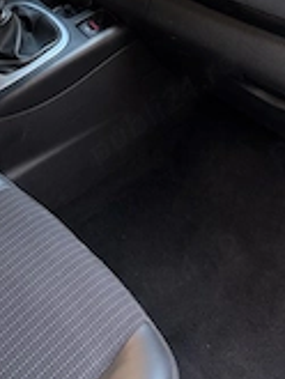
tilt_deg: -27.7
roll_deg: -1.4
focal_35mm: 63
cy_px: -44
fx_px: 691
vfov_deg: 27.9
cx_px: 30
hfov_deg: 22.7
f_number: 1.6
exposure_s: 1/181
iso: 64
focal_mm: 5.96
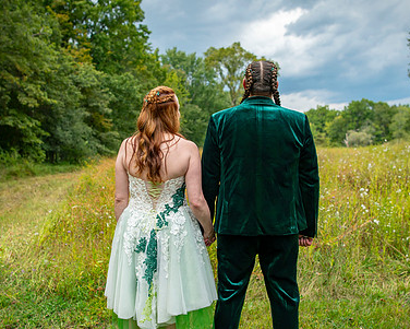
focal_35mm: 35
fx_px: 425
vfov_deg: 42.2
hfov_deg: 51.5
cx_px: 190
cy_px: 185
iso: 400
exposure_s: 1/3200
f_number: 2.8
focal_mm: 24
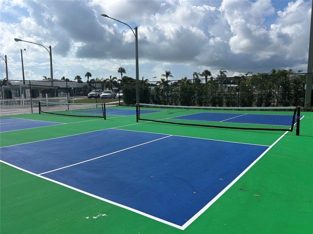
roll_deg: +2.3
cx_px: 156
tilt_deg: -5.9
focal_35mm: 26
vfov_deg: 53.1
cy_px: 117
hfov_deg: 67.3
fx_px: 235
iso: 50
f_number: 1.5
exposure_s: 1/7463
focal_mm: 5.7
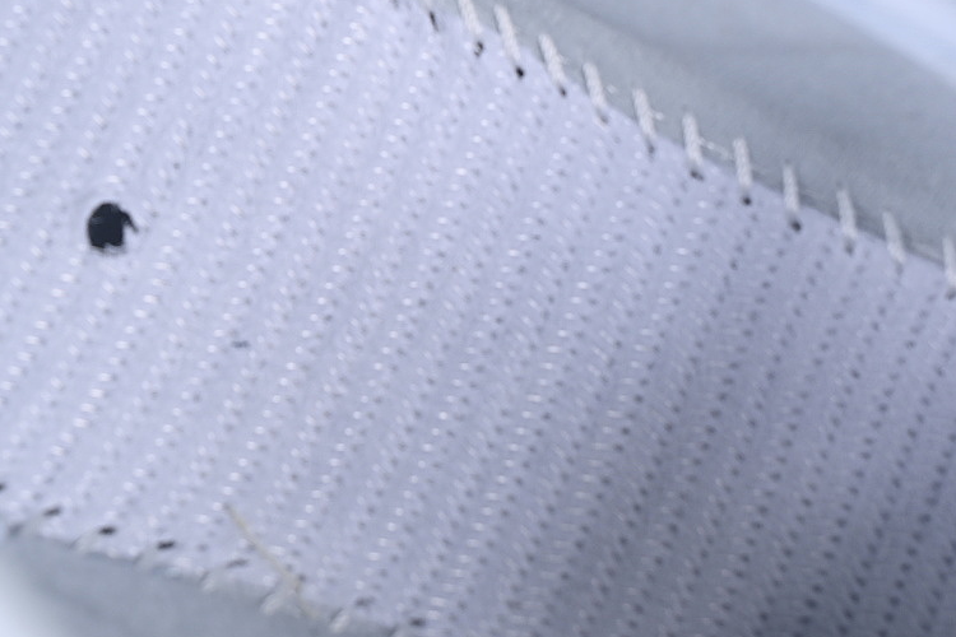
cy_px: 248
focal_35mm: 108
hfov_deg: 18.9
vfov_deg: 12.7
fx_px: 2868
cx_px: 311
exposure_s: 1/80
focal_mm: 50
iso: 160
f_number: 7.1
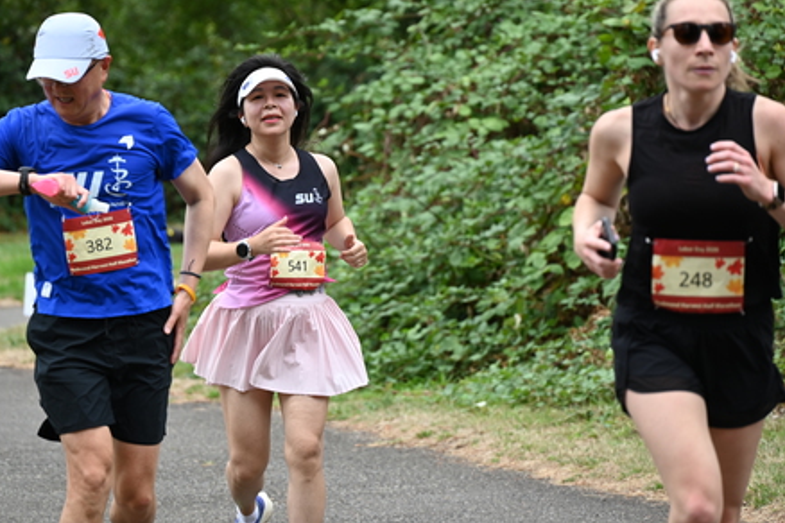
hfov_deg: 8.2
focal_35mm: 251
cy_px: 225
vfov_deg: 5.5
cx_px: 326
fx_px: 5473
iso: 400
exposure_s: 1/320
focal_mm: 200
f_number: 6.3
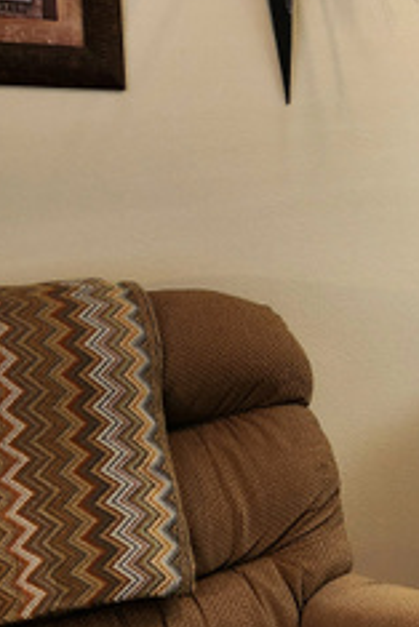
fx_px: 1185
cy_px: 277
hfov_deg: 17.8
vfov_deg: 29.6
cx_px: 646
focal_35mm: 68
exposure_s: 1/120
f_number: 1.8
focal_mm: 5
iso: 250
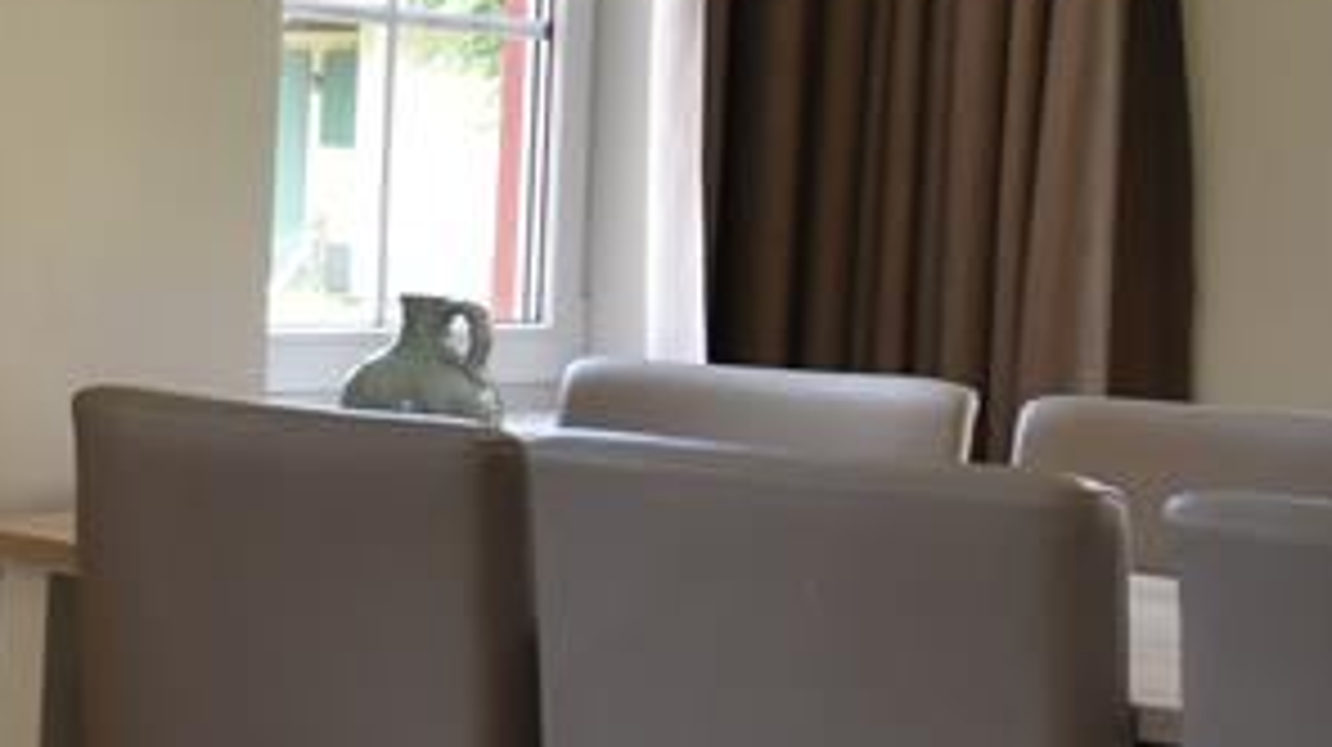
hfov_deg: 21.9
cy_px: 245
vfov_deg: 14.2
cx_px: -508
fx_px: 3000
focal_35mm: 85
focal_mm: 10
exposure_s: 1/30
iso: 100
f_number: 4.5
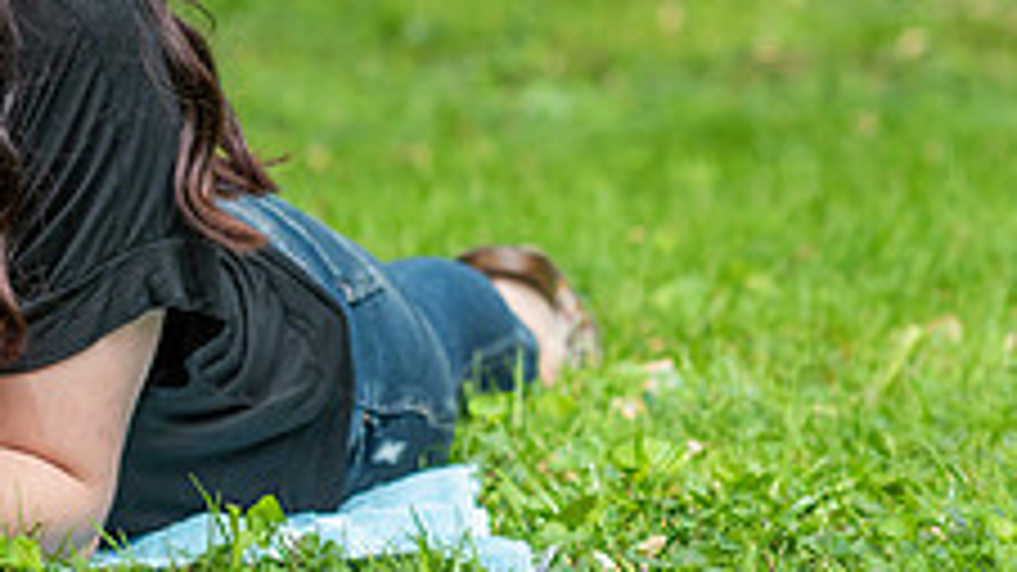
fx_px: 7010
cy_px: 103
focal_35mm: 260
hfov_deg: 8.2
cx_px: -45
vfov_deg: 4.7
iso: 320
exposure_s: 1/1000
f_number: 3.5
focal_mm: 85
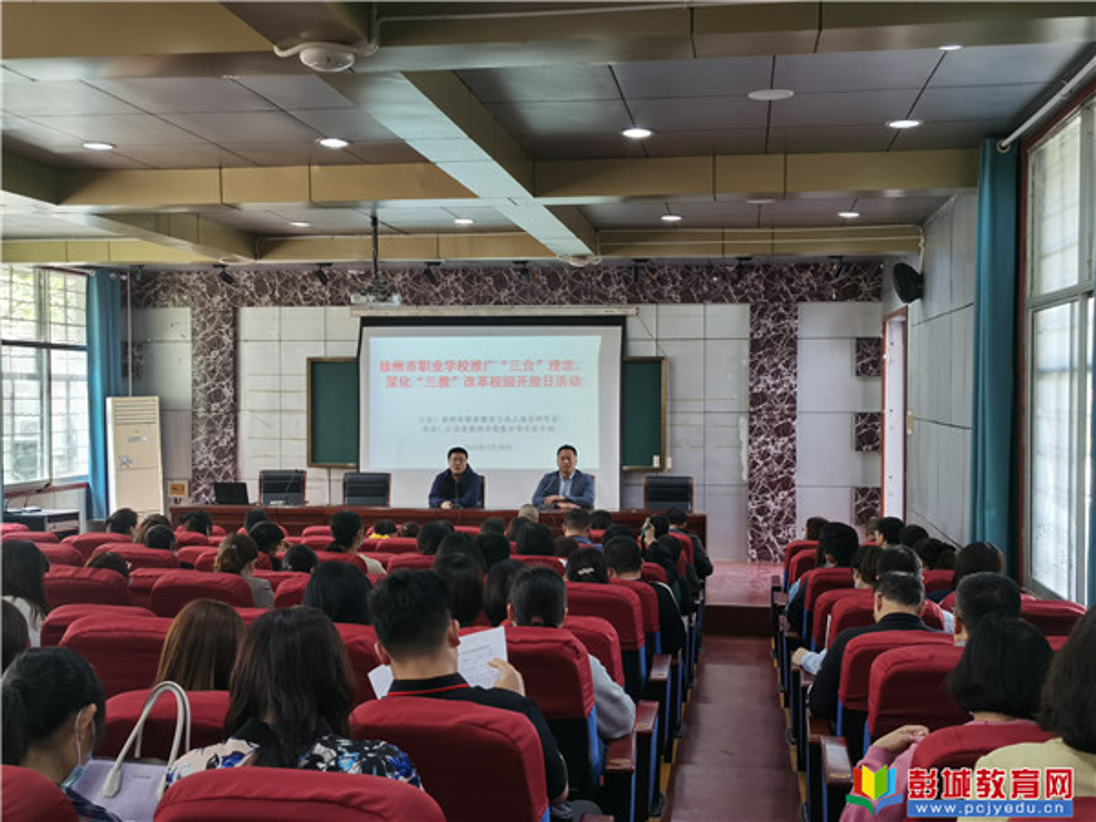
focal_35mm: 41
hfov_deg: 45.8
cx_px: 548
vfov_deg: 35.1
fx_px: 1298
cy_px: 411
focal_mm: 5.56
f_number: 1.6
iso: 125
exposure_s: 1/100
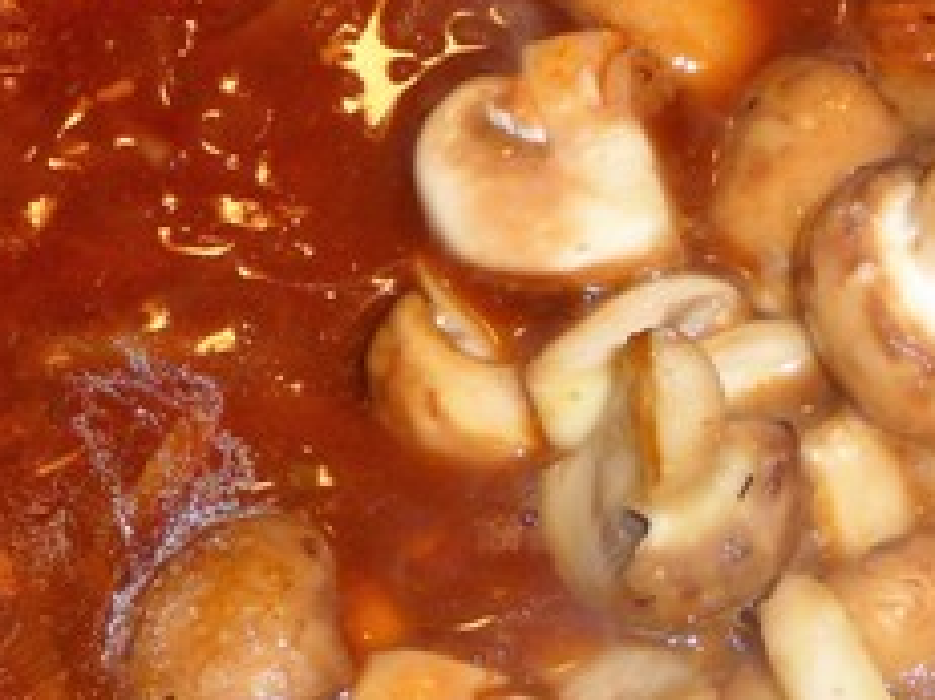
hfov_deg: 16.0
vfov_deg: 12.4
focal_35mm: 119
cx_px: 1077
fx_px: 3213
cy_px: 202
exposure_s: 1/30
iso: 100
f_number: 4
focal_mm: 7.1
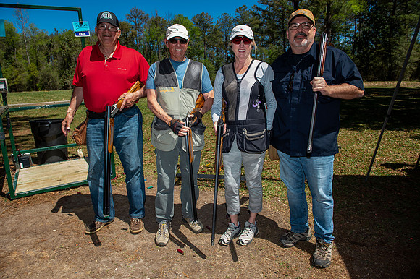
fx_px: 280
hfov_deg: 73.8
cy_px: 140
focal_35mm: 24
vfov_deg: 53.1
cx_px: 210
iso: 50
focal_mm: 24
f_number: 5.6
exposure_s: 1/250
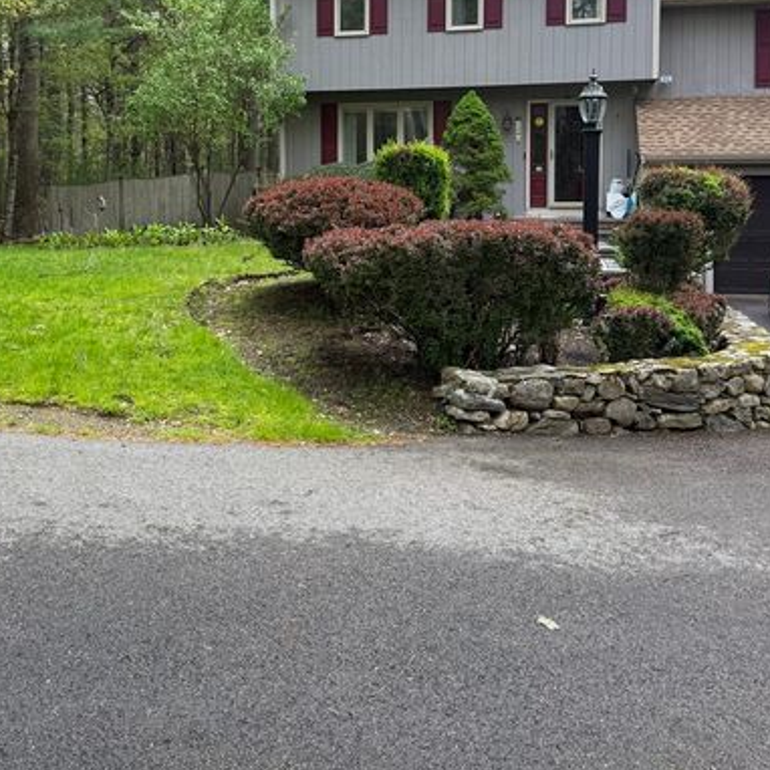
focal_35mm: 37
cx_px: 349
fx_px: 931
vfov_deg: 43.9
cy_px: 225
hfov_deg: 44.9
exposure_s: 1/765
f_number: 1.78
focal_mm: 6.76
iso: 100
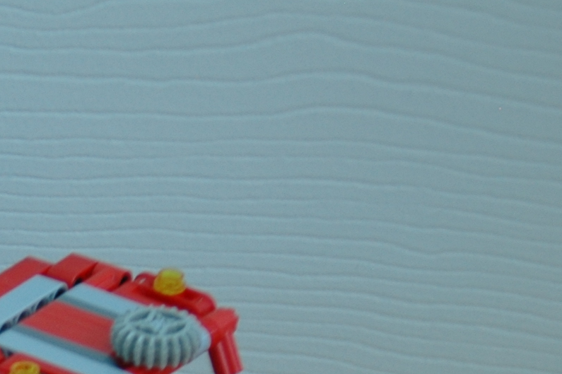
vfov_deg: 6.0
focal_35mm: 227
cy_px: 518
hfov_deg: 8.9
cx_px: -267
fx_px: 3541
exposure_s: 1/1.6
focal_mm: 40
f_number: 5.3
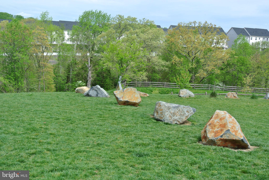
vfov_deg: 27.6
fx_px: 366
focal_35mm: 49
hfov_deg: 40.3
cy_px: 90
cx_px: 134
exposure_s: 1/500
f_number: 4.5
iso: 100
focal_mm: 18.2
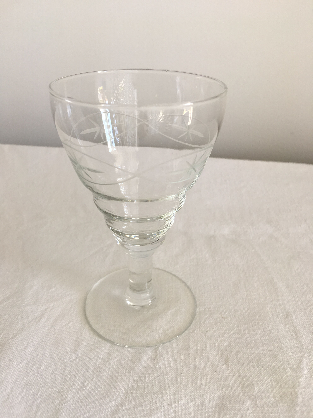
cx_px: 156
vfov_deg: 61.7
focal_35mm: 29
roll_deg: -1.3
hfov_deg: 48.2
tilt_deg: -27.3
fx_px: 350
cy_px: 209
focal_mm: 4.15
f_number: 2.2
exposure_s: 1/50
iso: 32
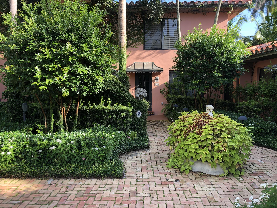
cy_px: 104
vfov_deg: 49.7
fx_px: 224
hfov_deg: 63.4
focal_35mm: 28
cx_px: 138
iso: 20
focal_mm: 3.99
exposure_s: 1/129
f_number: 1.8
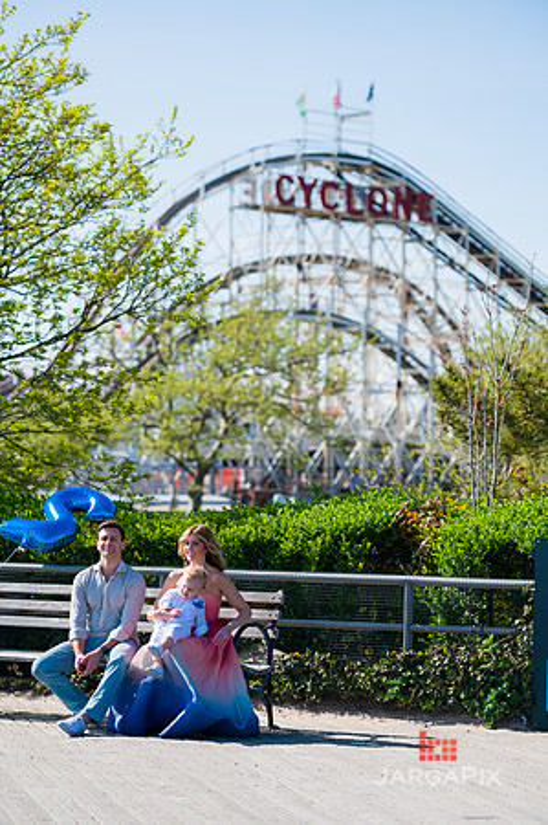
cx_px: 274
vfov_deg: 18.3
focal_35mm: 112
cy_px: 412
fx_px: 2563
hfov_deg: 12.2
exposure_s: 1/2500
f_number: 3.2
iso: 200
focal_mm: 112
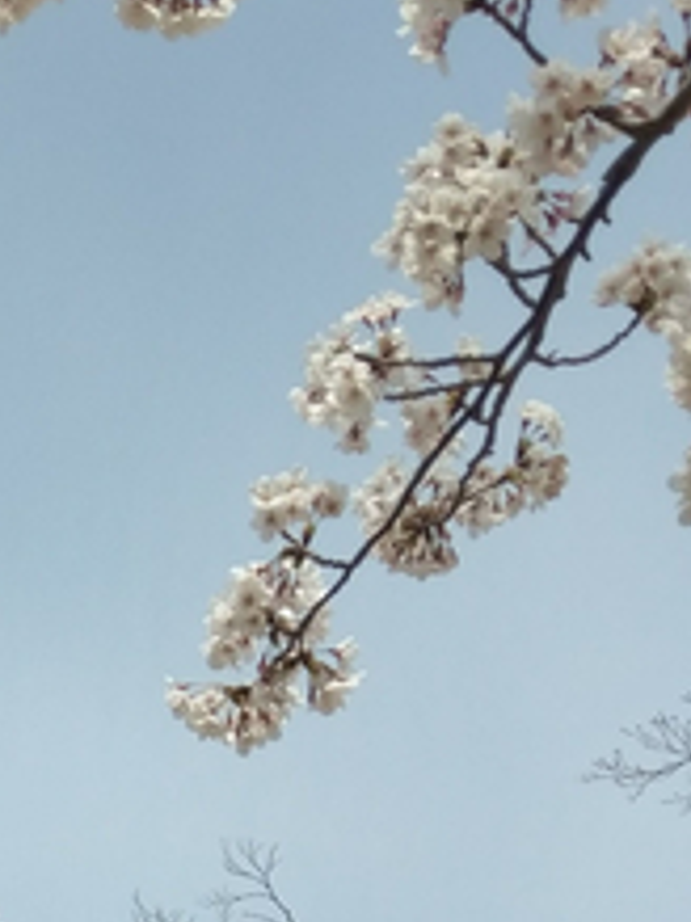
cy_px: 1204
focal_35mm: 95
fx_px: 2531
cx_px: -270
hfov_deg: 14.7
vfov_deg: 19.1
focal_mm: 4.58
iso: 125
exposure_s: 1/3692
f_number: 1.8
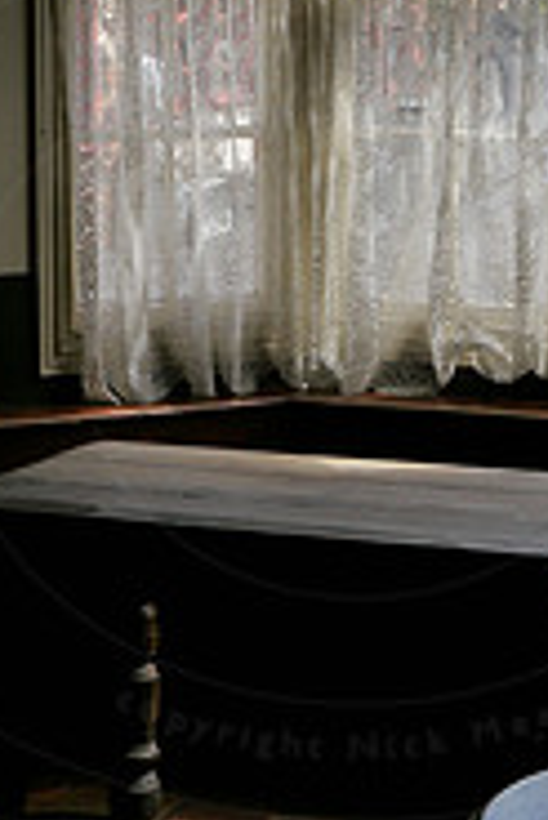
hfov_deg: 12.2
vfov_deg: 18.2
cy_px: 365
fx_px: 2552
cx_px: 363
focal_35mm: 112
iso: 200
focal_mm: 22
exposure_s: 1/160
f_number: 5.6
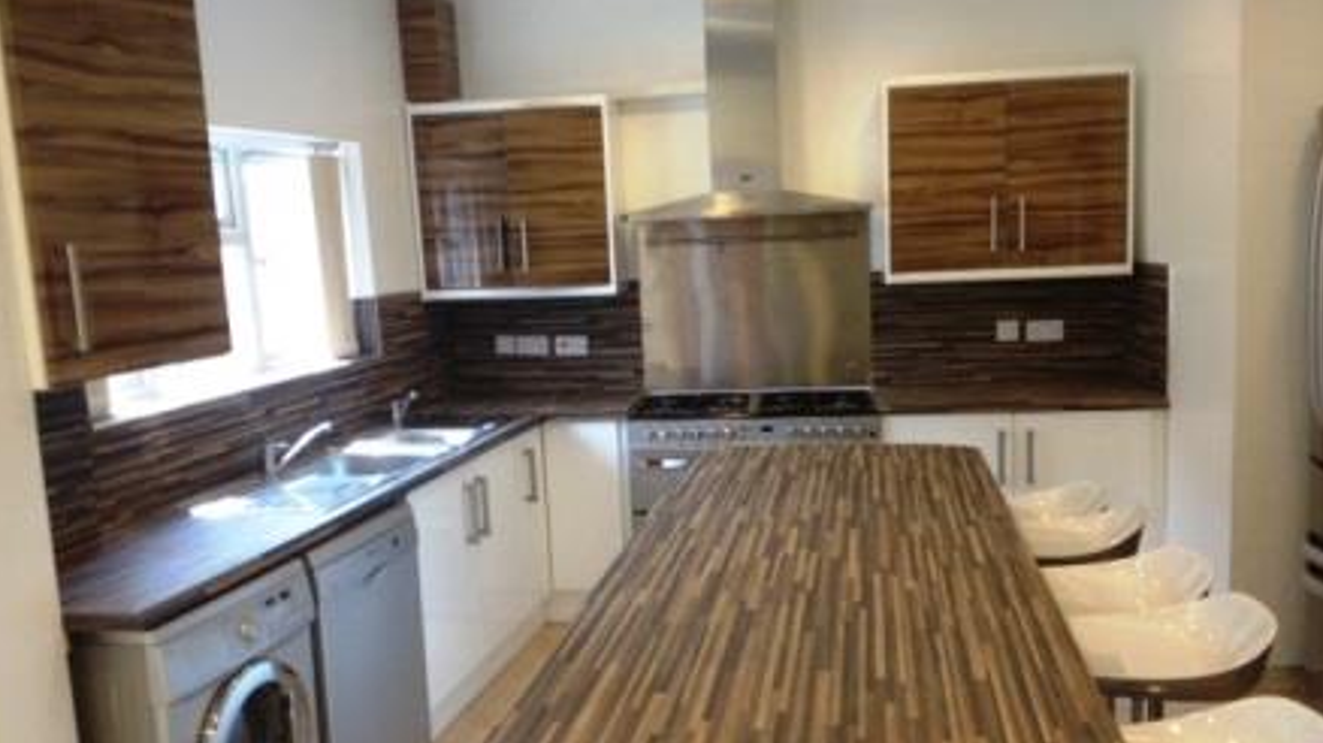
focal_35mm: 39
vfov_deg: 30.3
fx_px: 1368
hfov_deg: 51.6
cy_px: 432
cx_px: 652
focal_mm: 4.28
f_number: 2.4
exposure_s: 1/120
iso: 100
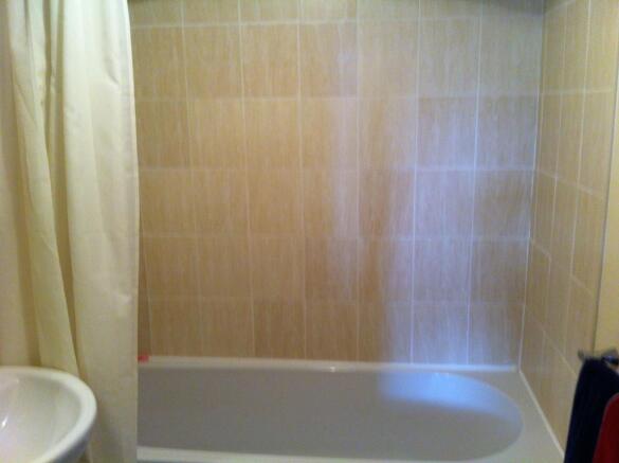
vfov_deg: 40.6
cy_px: 232
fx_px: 625
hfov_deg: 52.7
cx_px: 310
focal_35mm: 35
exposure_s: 1/17
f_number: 2.8
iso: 125
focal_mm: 3.85
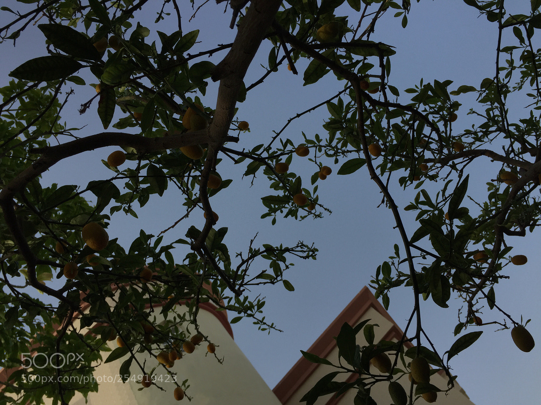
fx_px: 453
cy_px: 202
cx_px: 270
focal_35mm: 29
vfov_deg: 48.2
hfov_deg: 61.7
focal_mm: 4.15
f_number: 2.2
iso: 32
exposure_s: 1/1276
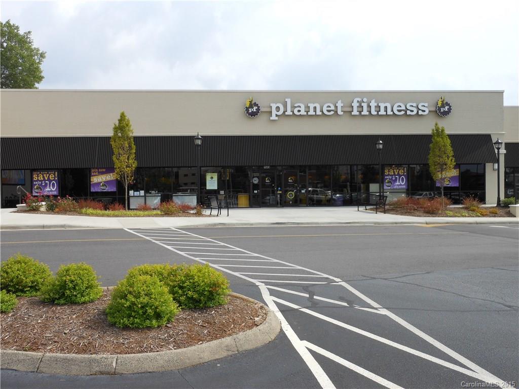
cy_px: 194
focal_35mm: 33
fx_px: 495
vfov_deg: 42.9
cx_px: 260
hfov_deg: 55.4
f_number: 4
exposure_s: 1/500
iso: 80
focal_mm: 5.9
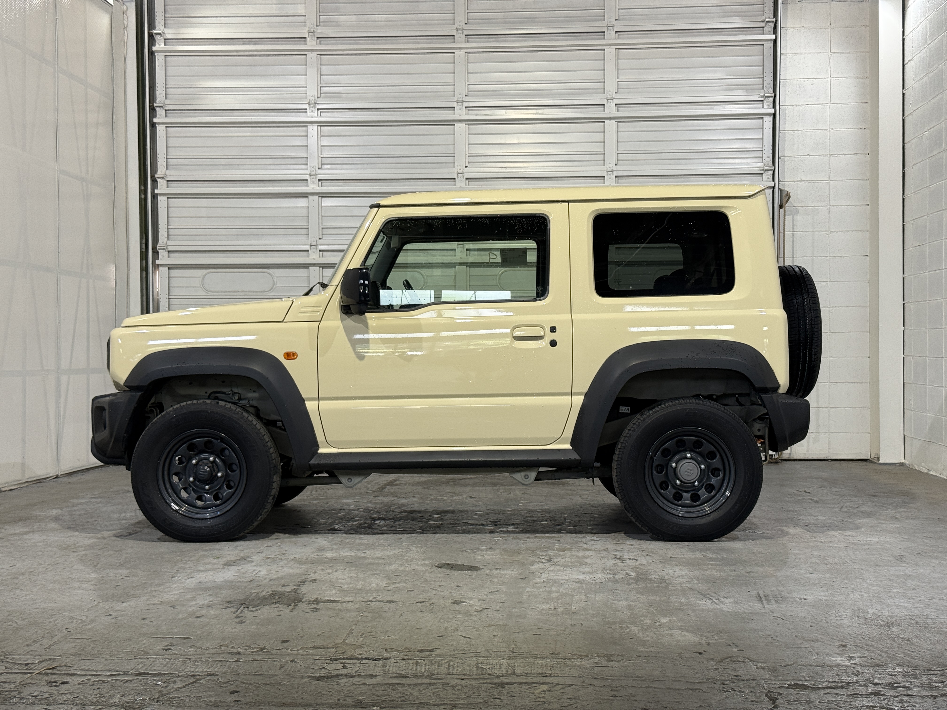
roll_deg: -0.1
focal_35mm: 48
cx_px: 474
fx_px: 1313
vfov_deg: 30.3
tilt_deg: -0.4
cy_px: 355
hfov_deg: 39.7
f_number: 1.78
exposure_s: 1/60
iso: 64
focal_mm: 6.76
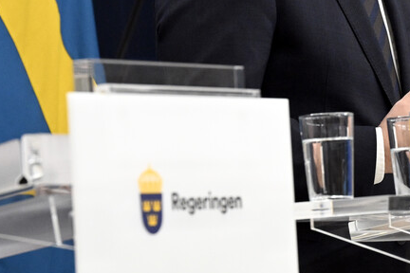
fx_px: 2949
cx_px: 382
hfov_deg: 7.9
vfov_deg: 5.3
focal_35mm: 259
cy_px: 57
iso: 2500
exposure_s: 1/500
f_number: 4
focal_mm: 70
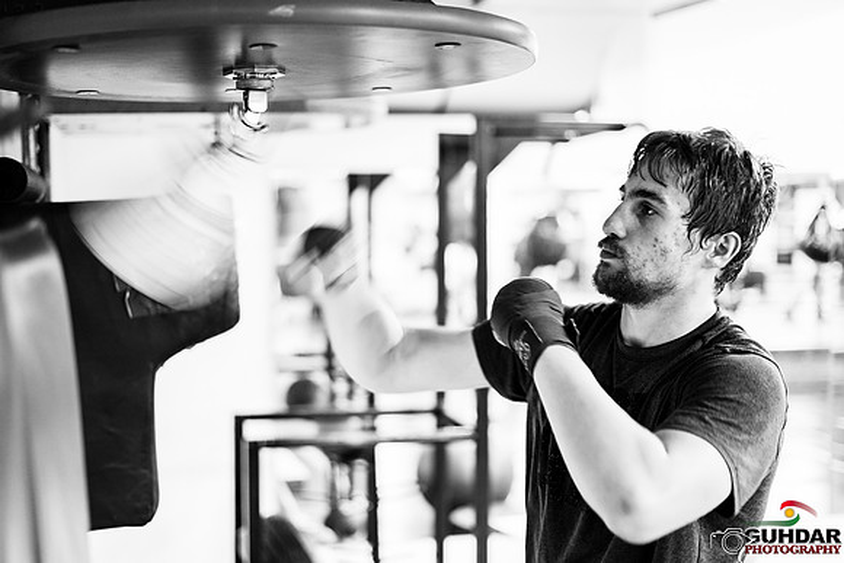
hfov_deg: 38.4
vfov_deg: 26.1
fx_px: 1213
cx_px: 414
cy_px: 281
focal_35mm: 52
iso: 1250
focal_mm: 50
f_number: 1.8
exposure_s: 1/80
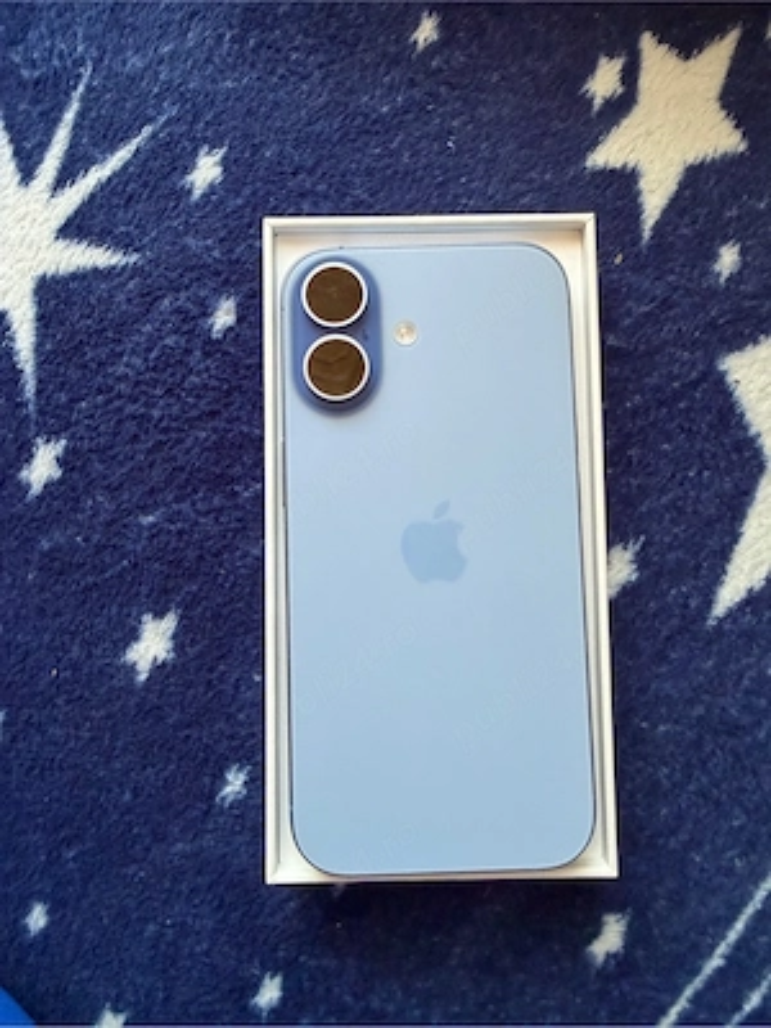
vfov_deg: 71.6
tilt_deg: -81.8
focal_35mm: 24
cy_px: 514
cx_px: 386
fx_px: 713
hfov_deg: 56.8
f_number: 2.2
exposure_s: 1/60
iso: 320
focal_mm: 2.22
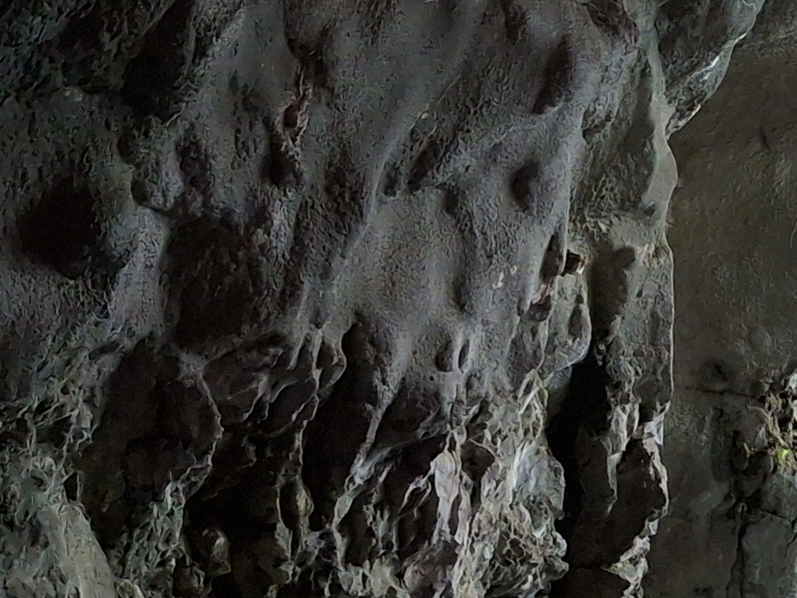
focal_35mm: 107
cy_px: 46
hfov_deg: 16.5
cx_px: 1248
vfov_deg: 13.7
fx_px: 2464
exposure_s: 1/100
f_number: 1.8
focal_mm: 4.69
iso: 125
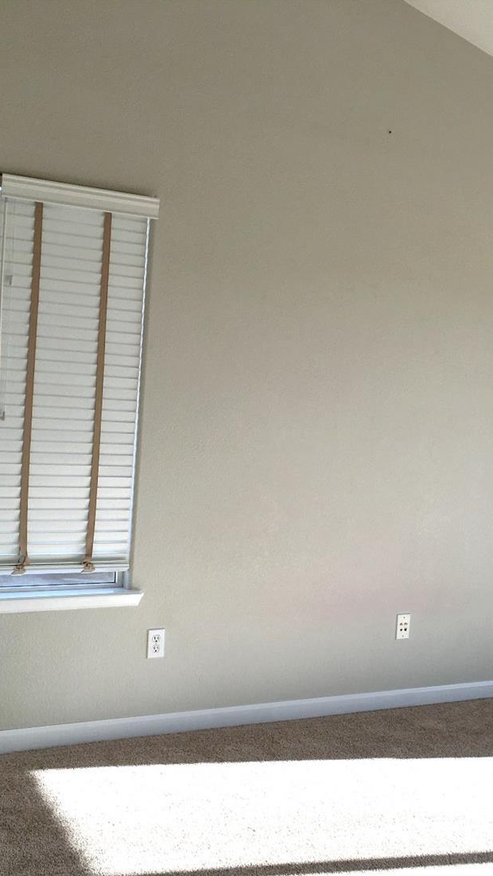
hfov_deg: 27.7
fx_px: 999
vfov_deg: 47.4
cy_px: 444
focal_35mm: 43
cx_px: 298
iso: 25
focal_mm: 4.15
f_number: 2.2
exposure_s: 1/442
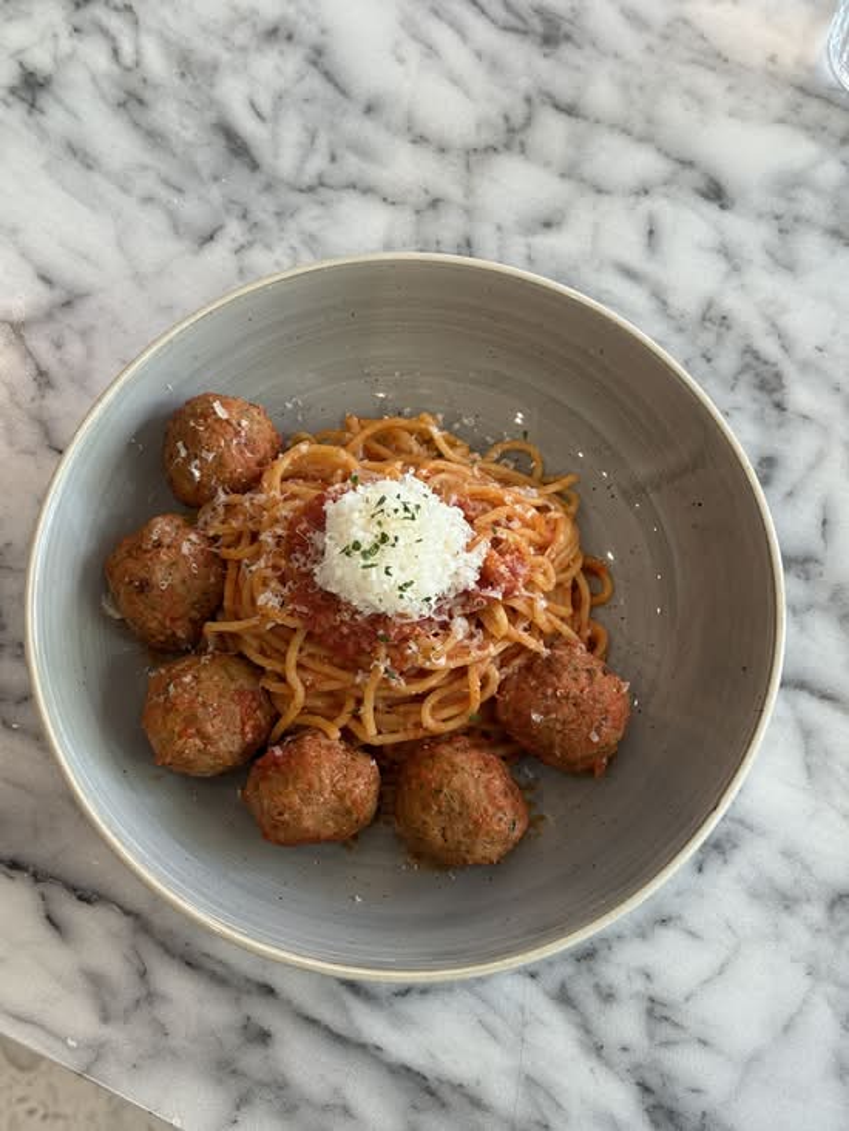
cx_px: 424
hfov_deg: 30.3
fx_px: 1569
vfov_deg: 39.7
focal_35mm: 48
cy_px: 566
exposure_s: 1/60
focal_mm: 6.76
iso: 64
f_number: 1.78
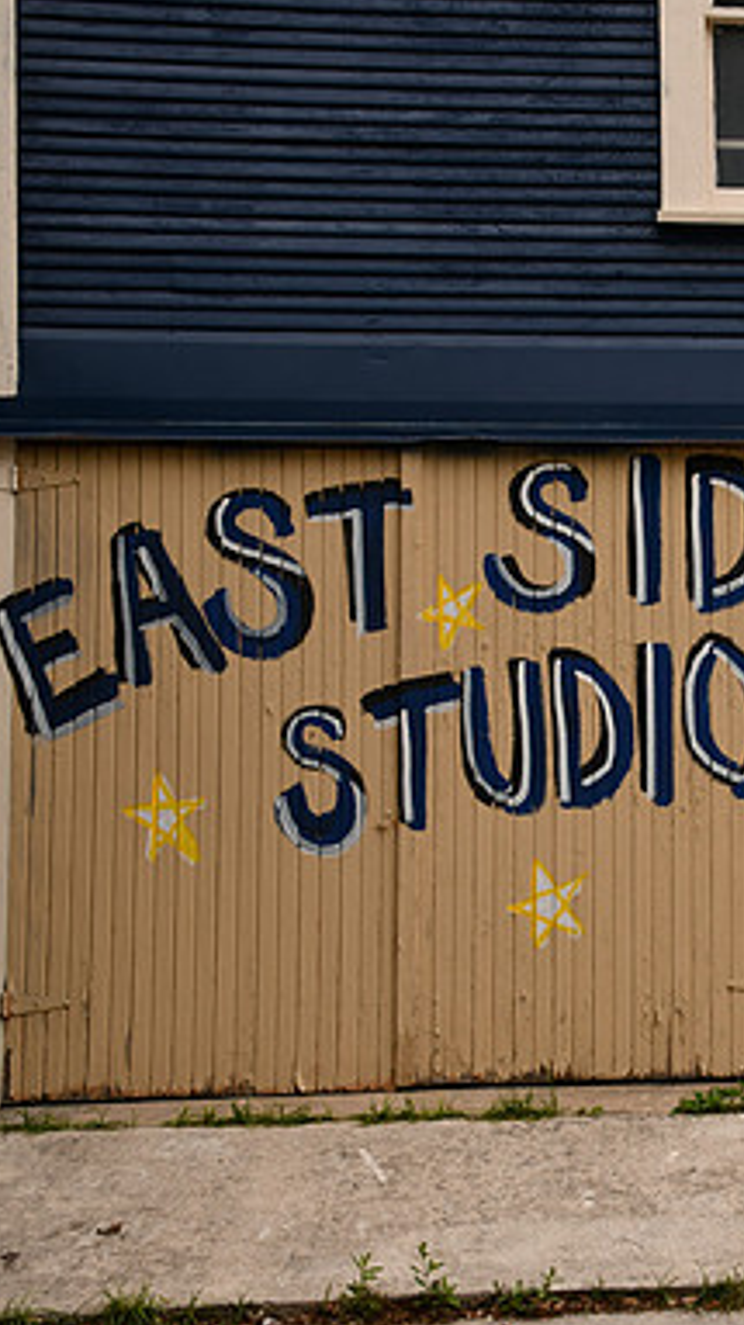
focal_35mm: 73
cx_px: 810
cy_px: 662
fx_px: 2564
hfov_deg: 16.1
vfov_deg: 29.0
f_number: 4
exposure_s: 1/50
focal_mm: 31
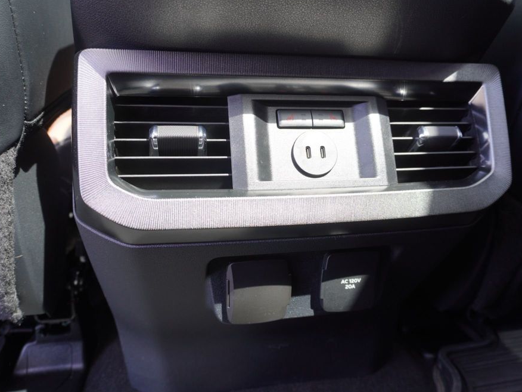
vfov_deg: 51.3
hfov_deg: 65.3
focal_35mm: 27
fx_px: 407
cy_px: 189
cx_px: 268
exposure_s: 1/60
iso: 200
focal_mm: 16
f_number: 4
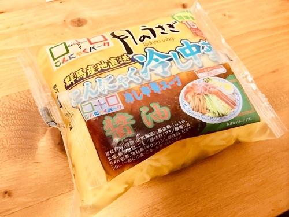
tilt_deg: -62.0
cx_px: 144
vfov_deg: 48.2
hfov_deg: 61.7
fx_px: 242
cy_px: 108
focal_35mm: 29
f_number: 2.2
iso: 200
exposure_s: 1/20
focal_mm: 4.15
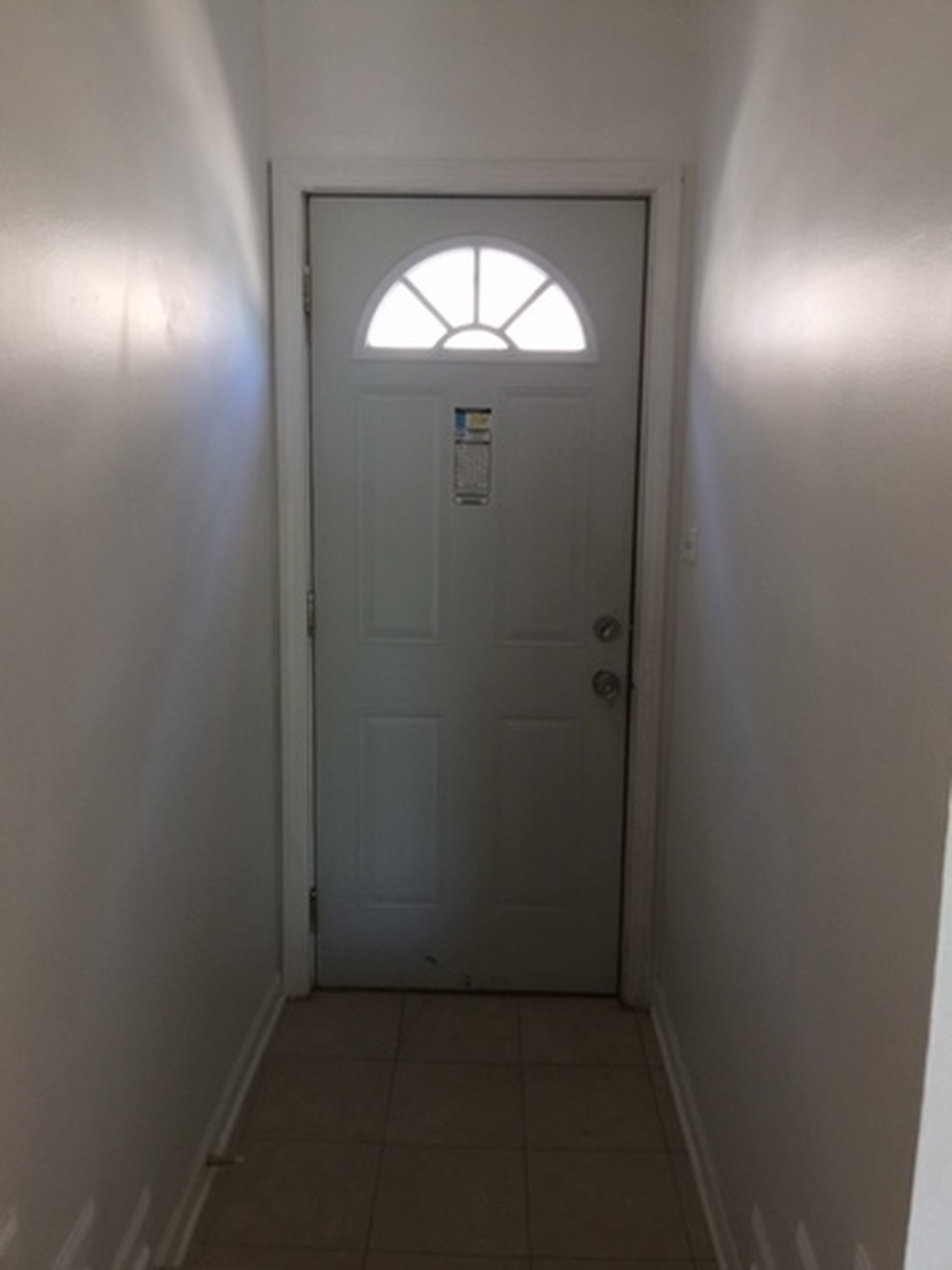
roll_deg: -1.7
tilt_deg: -10.5
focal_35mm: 29
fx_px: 1063
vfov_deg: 61.7
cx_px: 476
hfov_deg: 48.2
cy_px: 635
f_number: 2.2
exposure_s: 1/15
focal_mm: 4.15
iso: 40
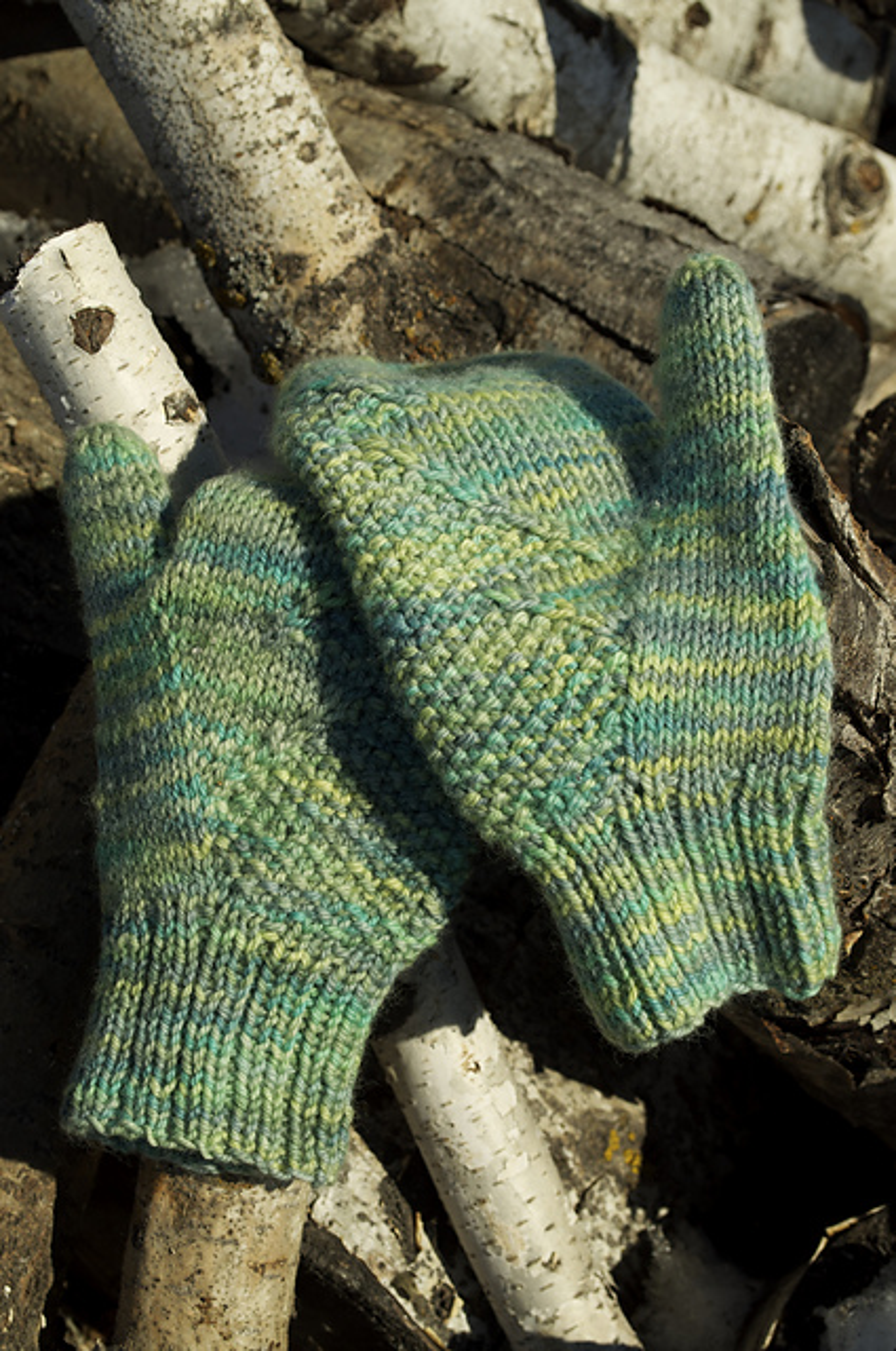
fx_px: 2527
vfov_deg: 29.9
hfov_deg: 20.1
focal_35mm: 68
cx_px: 448
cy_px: 676
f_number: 11
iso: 200
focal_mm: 45
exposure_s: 1/500
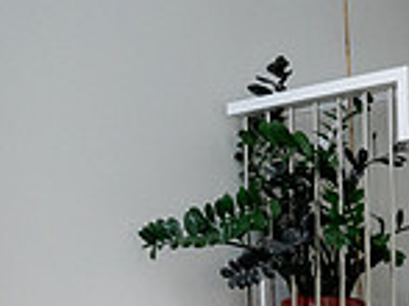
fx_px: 1074
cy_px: 510
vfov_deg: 14.6
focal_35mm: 91
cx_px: 659
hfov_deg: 18.4
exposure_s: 1/160
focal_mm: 24
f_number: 9
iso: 5000
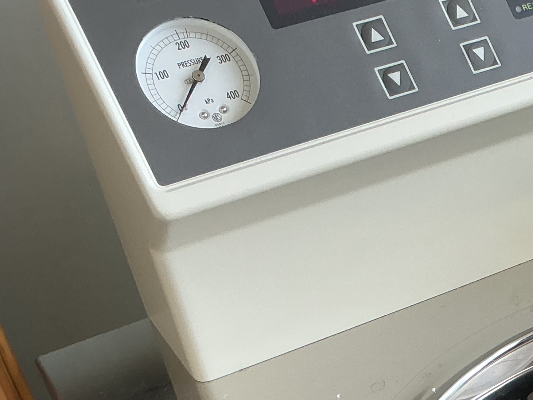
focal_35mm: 80
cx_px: 696
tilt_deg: -40.8
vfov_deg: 17.7
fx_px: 1232
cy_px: 464
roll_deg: +0.6
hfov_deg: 21.9
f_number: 1.8
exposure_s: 1/100
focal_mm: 3
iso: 25
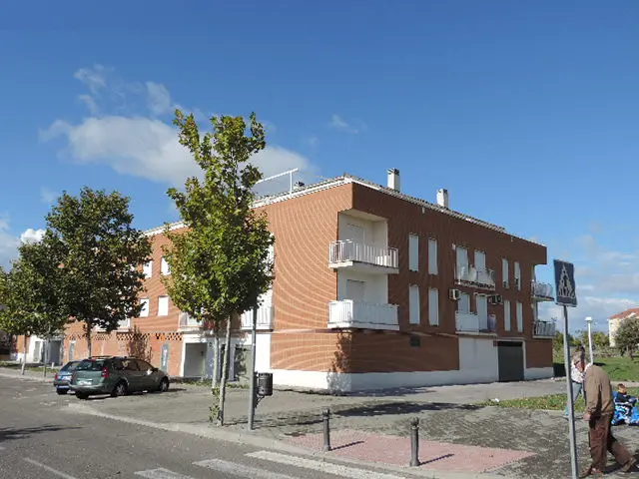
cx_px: 320
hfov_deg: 60.0
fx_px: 554
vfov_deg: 46.8
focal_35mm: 30
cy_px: 240
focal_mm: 5.3
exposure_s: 1/1600
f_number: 3.1
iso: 80
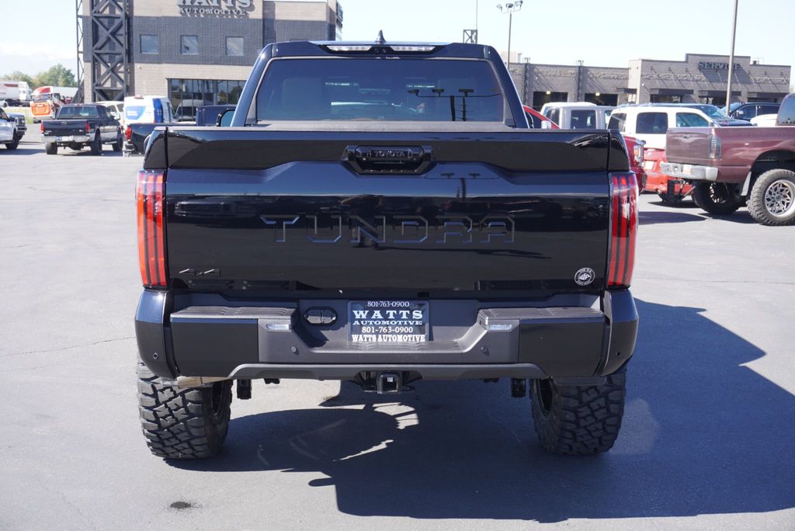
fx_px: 928
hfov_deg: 46.4
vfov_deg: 31.9
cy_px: 266
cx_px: 398
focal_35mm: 42
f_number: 6.3
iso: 100
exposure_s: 1/100
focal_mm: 28
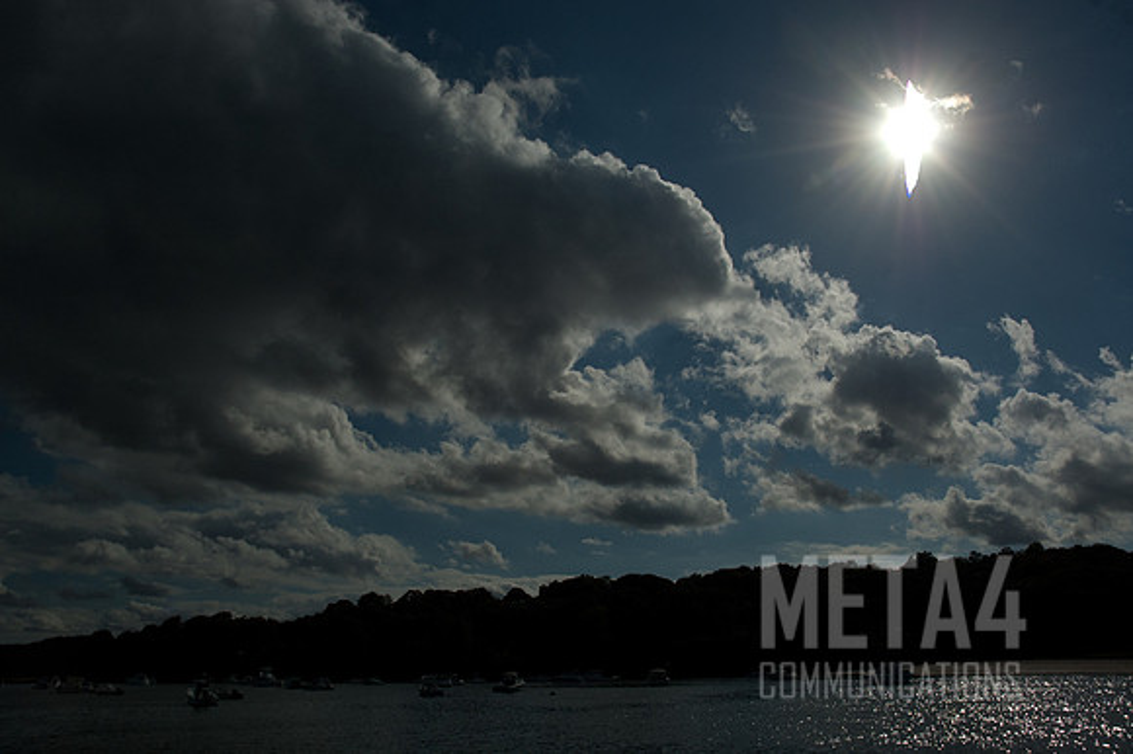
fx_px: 849
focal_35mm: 27
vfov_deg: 47.9
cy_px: 377
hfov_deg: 67.4
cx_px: 566
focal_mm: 18
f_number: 9
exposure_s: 1/8000
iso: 320
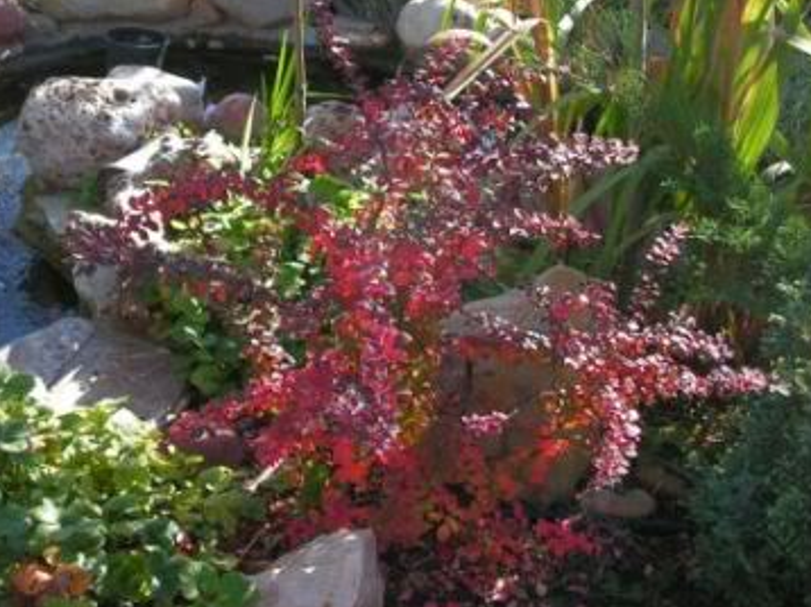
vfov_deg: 21.4
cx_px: 279
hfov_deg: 28.4
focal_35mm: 68
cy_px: 156
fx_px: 1592
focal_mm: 6.4
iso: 64
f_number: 3.2
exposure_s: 1/160
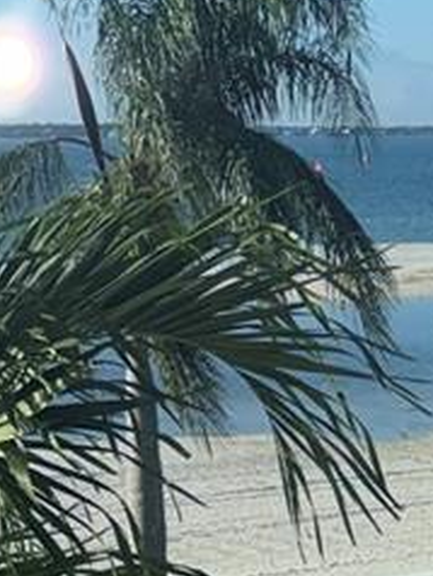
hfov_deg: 10.3
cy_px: 332
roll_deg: +0.5
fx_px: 2181
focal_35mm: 131
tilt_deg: -5.0
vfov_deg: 15.0
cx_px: -474
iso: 32
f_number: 1.6
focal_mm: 5.96
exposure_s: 1/2451
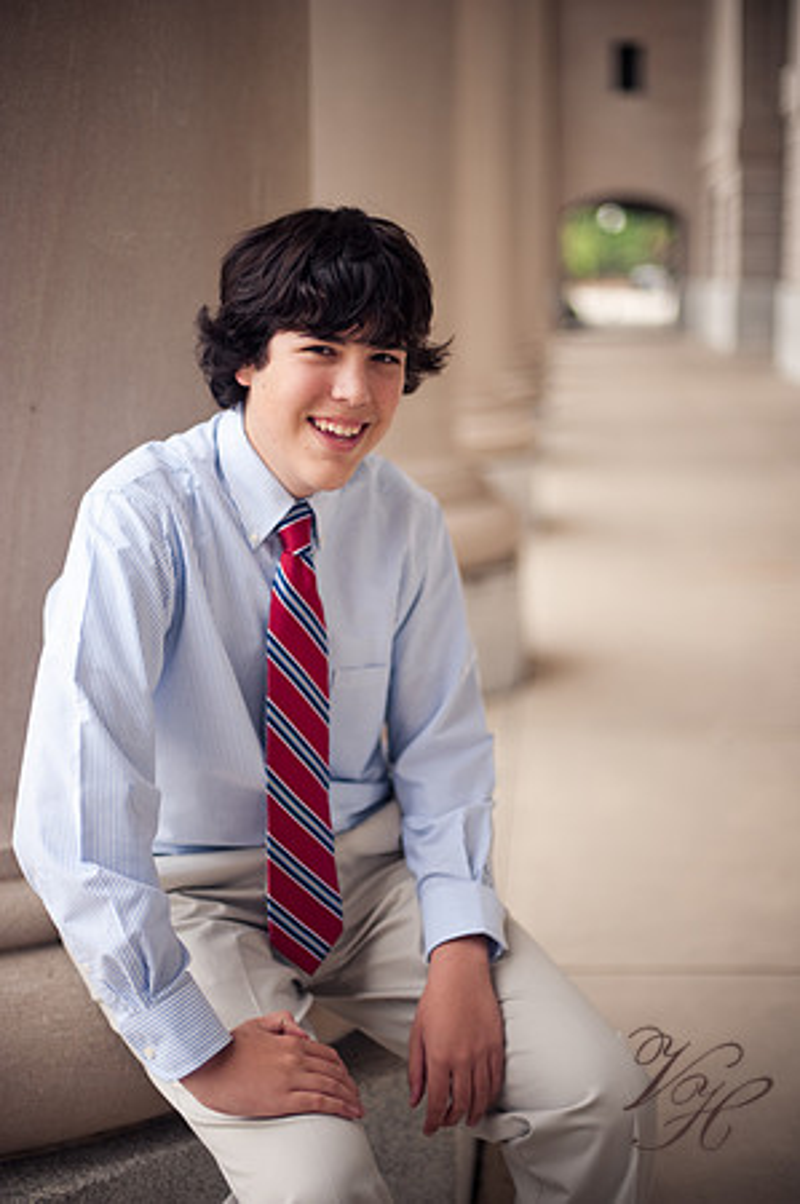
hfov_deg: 26.9
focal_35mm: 50
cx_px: 400
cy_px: 602
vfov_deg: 39.6
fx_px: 1670
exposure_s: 1/400
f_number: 1.4
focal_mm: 50
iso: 200
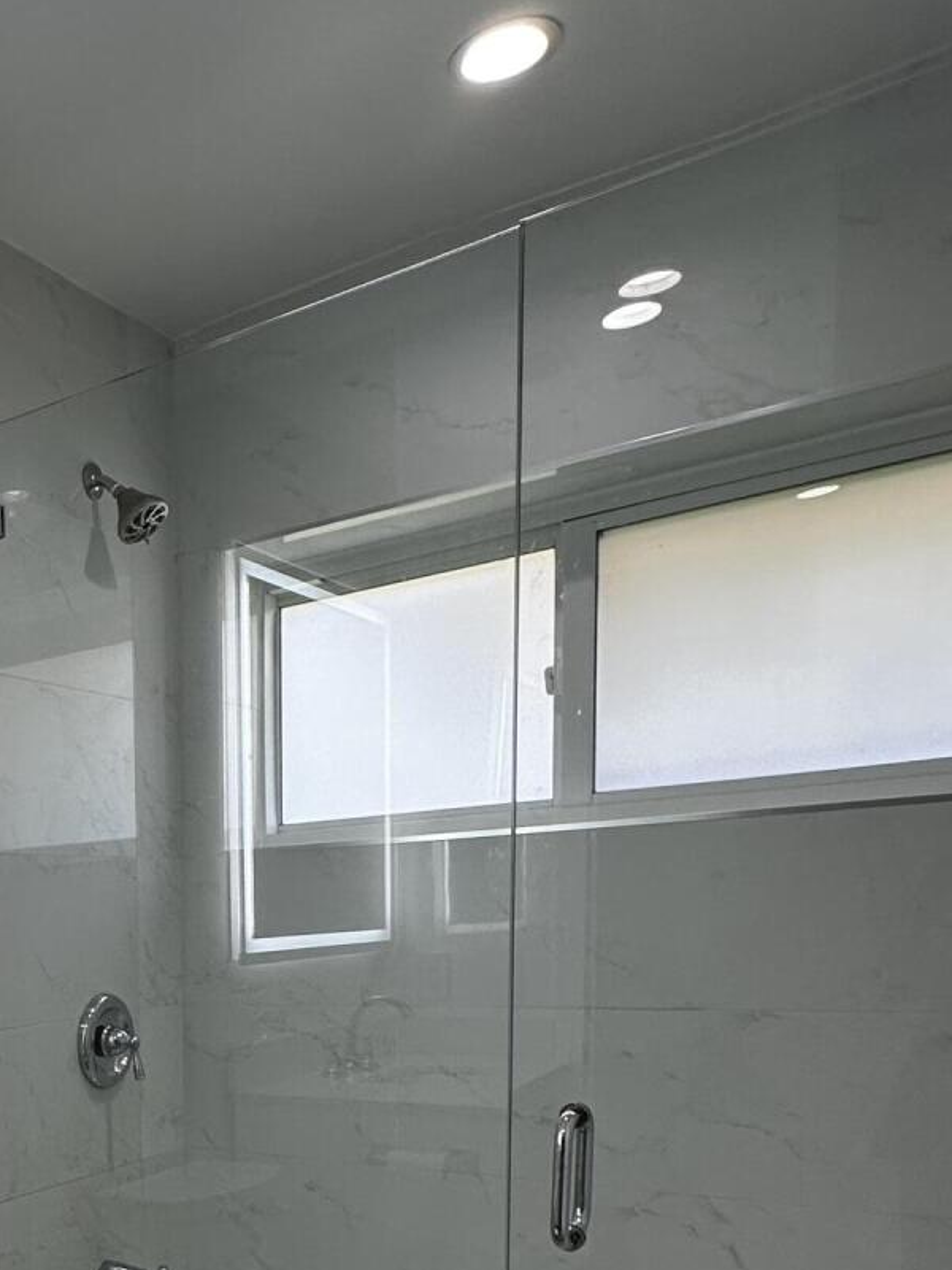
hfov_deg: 33.2
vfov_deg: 48.7
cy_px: 1065
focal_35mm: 35
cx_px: -194
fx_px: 1283
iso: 80
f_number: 2.2
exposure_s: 1/120
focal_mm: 2.22
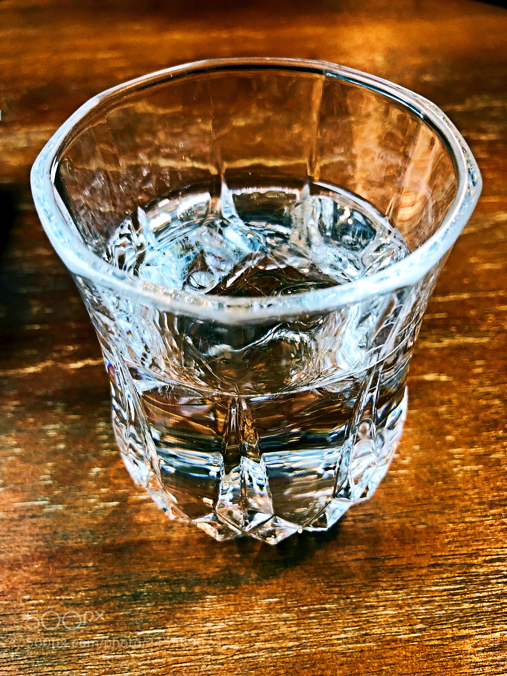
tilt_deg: -48.8
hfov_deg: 49.7
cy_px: 338
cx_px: 254
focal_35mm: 28
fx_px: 547
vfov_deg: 63.4
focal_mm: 4
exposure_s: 1/17
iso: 40
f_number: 1.8
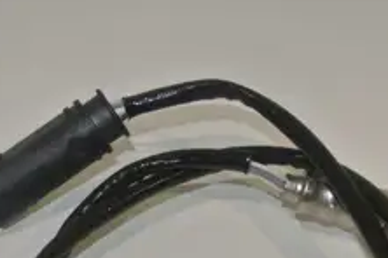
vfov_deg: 13.7
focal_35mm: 97
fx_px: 1045
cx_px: 220
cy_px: 302
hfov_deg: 21.0
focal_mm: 15.1
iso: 200
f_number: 4.5
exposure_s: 1/60
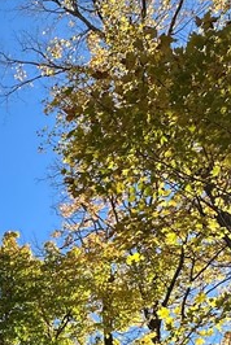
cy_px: 320
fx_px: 538
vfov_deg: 33.4
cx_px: -112
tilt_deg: +44.7
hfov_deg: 20.8
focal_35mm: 56
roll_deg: -3.0
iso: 40
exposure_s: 1/698
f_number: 2.2
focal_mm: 2.22
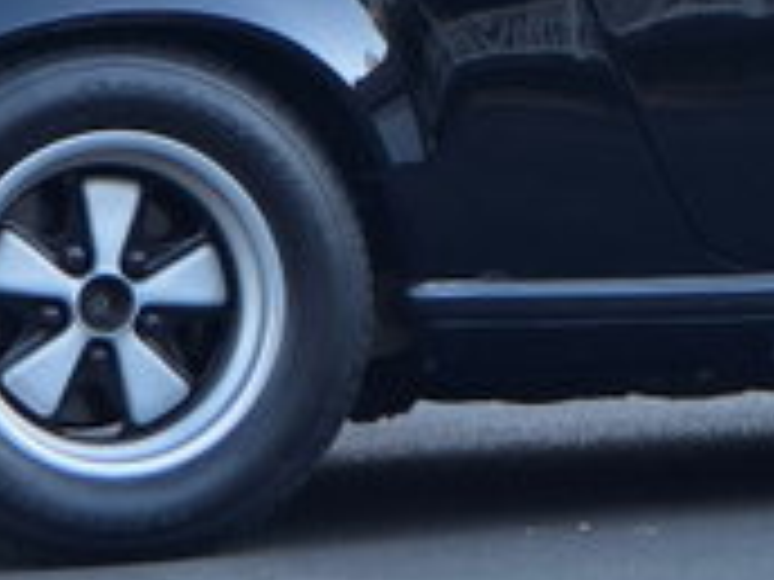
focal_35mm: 513
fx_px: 11470
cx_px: 814
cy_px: -162
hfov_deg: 3.9
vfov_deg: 2.9
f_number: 3.4
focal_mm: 18.6
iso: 160
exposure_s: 1/120
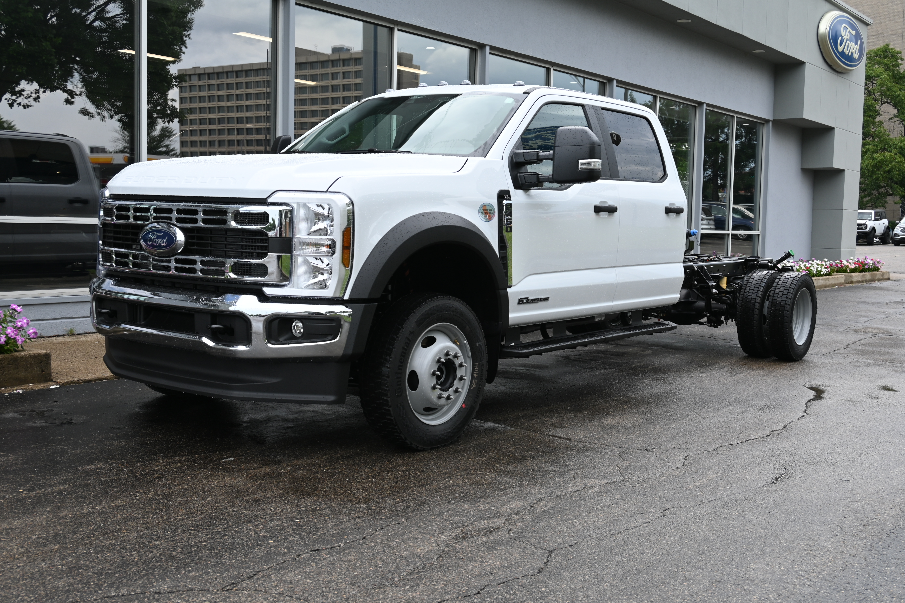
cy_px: 302
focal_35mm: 39
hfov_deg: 49.6
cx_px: 452
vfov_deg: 34.2
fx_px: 980
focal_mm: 26
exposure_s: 1/250
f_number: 5.6
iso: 125
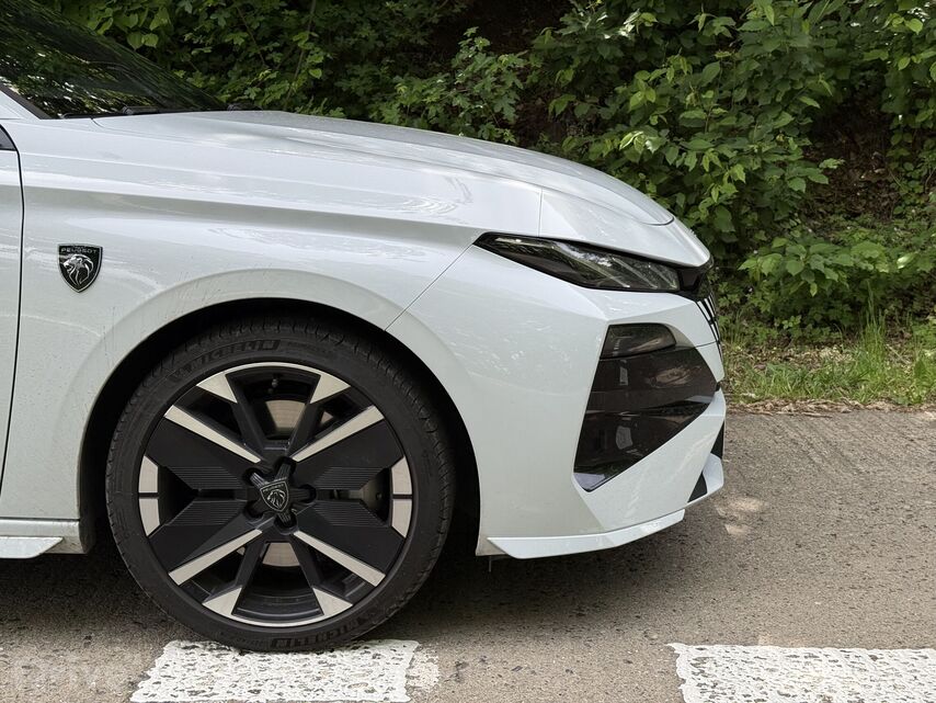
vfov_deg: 30.3
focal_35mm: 48
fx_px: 1298
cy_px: 352
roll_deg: +4.9
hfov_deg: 39.6
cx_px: 468
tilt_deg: -13.7
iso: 80
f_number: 1.78
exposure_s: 1/1085
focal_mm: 6.76
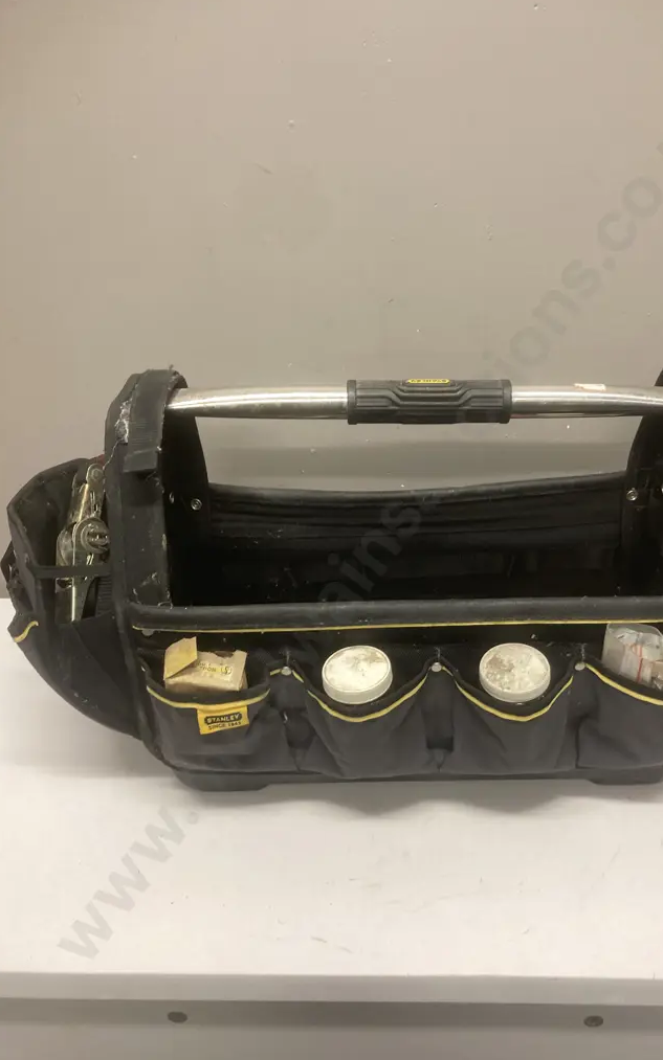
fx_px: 867
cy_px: 529
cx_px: 392
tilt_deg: -27.3
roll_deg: -0.9
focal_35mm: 30
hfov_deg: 41.7
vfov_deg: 62.9
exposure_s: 1/50
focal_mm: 3.99
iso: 80
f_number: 1.8
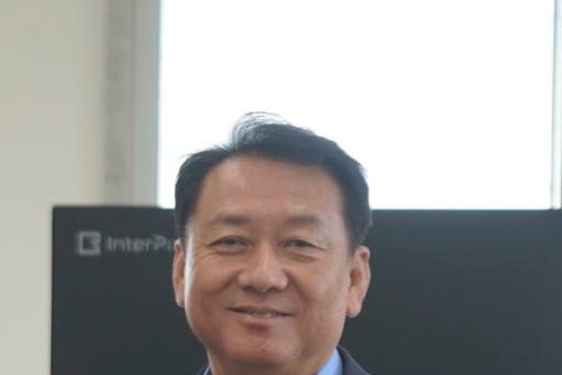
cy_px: 435
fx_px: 5265
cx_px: 27
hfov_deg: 6.1
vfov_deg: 4.1
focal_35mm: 337
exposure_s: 1/160
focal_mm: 135
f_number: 4
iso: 500
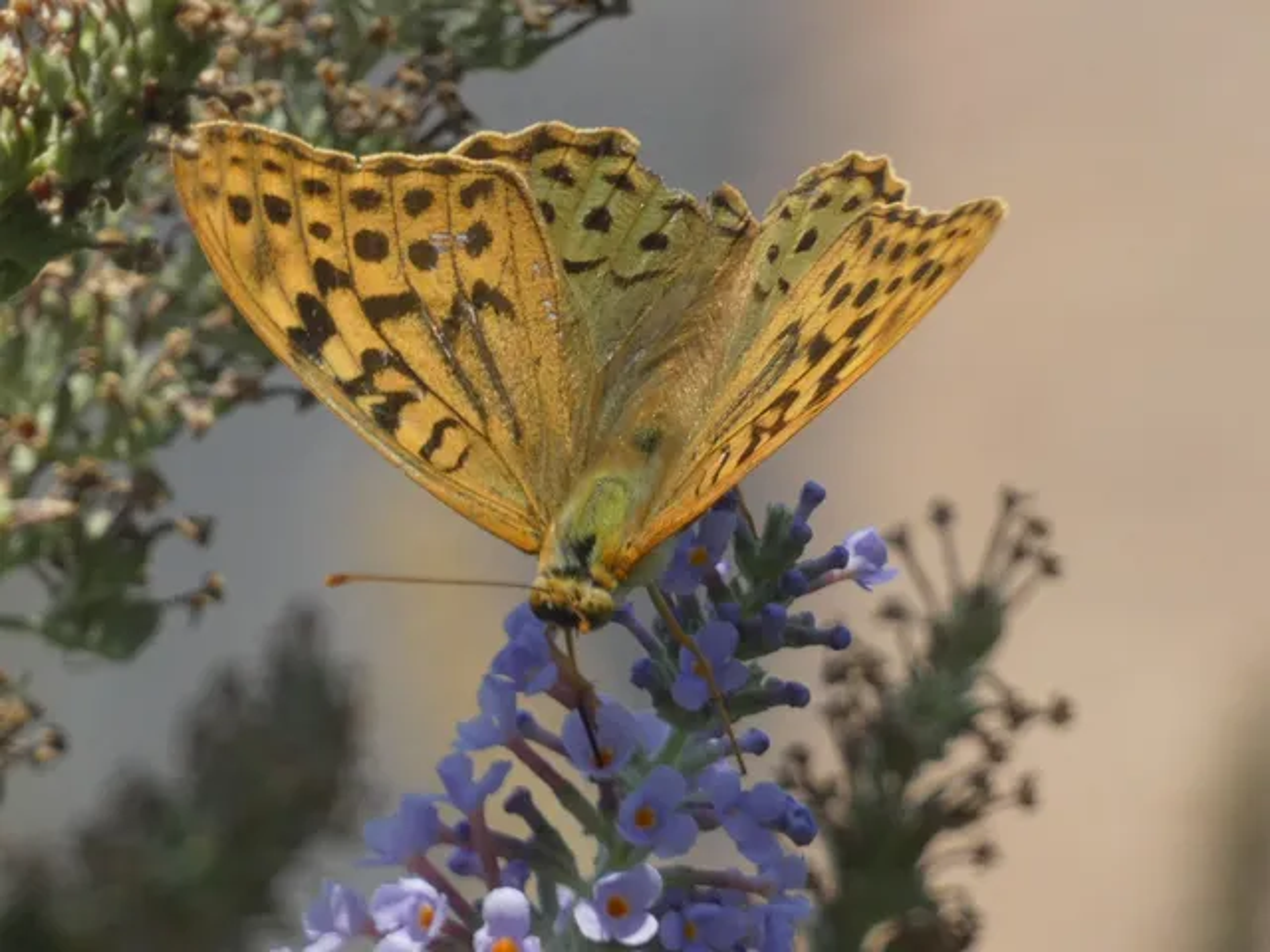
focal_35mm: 515
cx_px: 635
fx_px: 18894
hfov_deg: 3.8
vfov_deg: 2.9
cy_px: 476
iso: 100
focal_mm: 92.3
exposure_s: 1/100
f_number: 5.6
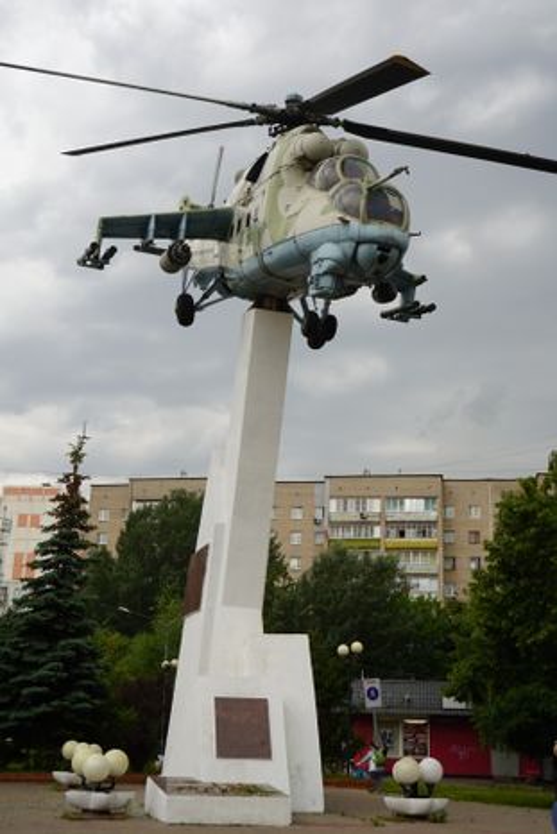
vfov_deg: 46.4
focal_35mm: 42
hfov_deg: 31.9
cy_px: 417
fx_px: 974
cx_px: 278
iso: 100
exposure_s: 1/80
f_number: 5.6
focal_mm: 42
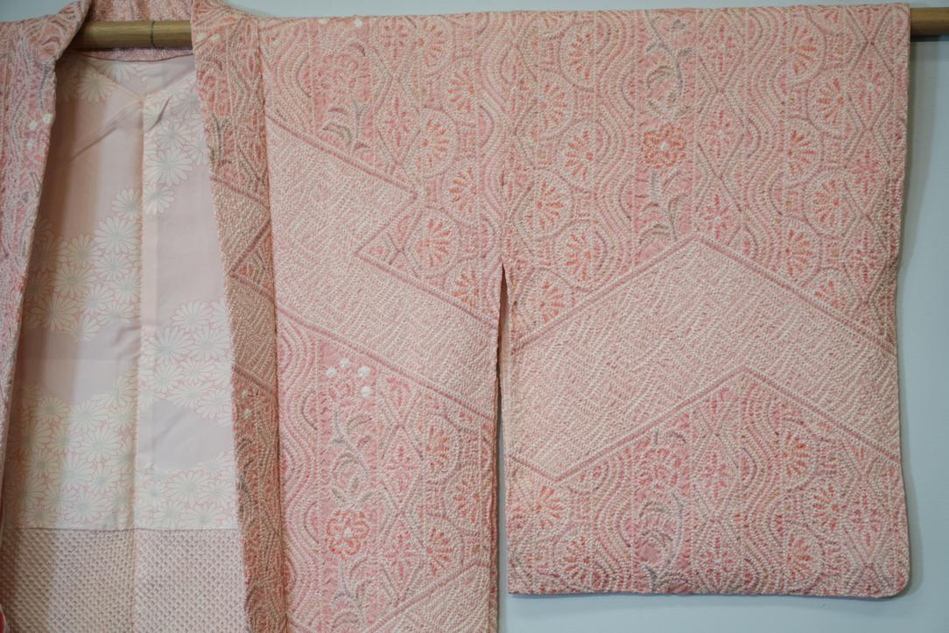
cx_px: 474
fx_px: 2241
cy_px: 316
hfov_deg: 23.9
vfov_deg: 16.1
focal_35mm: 85
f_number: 4
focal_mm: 85
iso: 500
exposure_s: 1/100
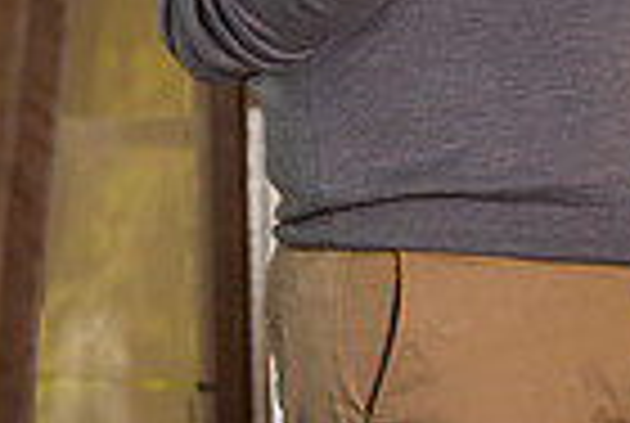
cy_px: -430
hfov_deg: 3.4
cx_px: 130
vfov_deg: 2.3
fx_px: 10522
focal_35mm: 600
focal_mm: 145
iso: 1250
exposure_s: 1/200
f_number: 5.6
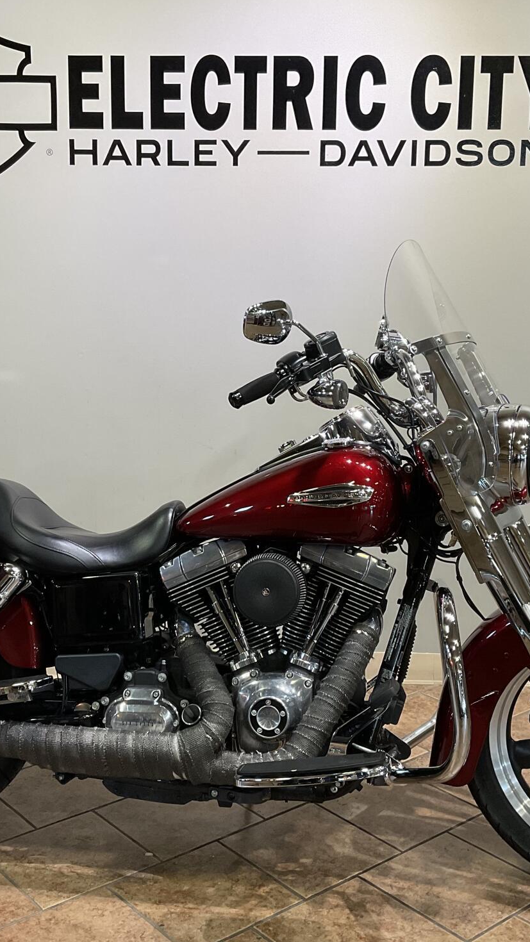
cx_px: 225
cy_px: 463
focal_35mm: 43
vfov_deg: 47.4
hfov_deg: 27.7
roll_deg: -0.9
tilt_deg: -10.9
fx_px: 1074
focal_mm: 3
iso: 50
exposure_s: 1/60
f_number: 1.8
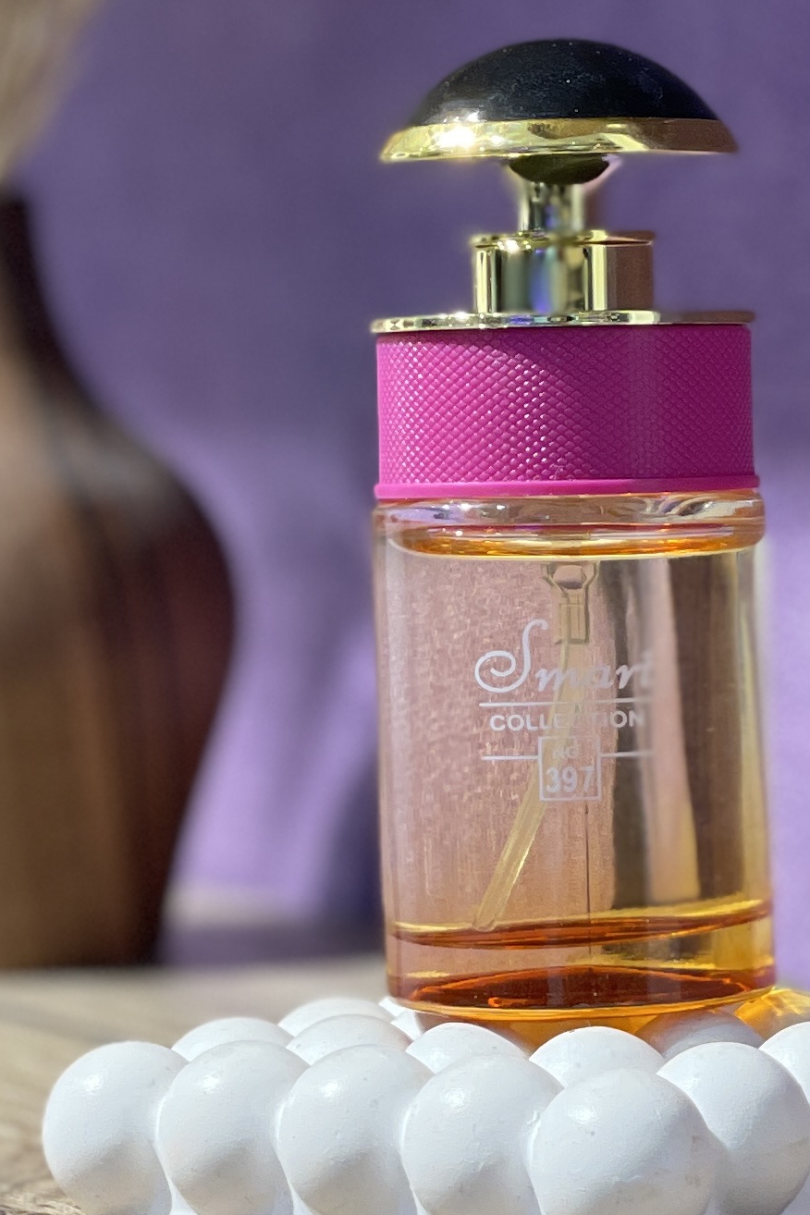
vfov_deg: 12.4
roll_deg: +0.8
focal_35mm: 166
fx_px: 5602
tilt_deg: -0.3
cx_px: 516
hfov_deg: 8.3
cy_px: 378
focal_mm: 6
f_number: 2
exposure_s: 1/100
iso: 64
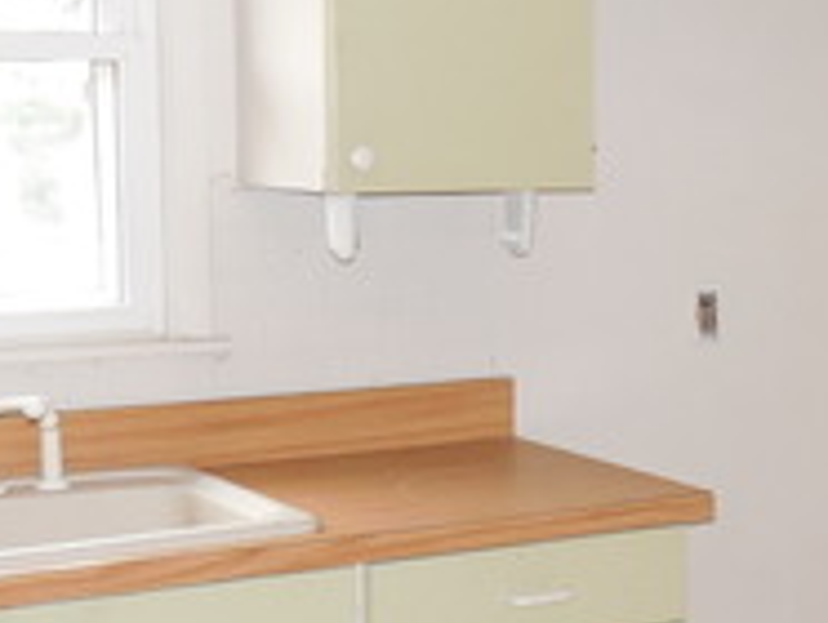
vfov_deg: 17.2
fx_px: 2060
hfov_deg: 22.1
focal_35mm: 86
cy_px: 356
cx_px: 766
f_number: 3.3
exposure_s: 1/25
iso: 360
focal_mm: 4.5
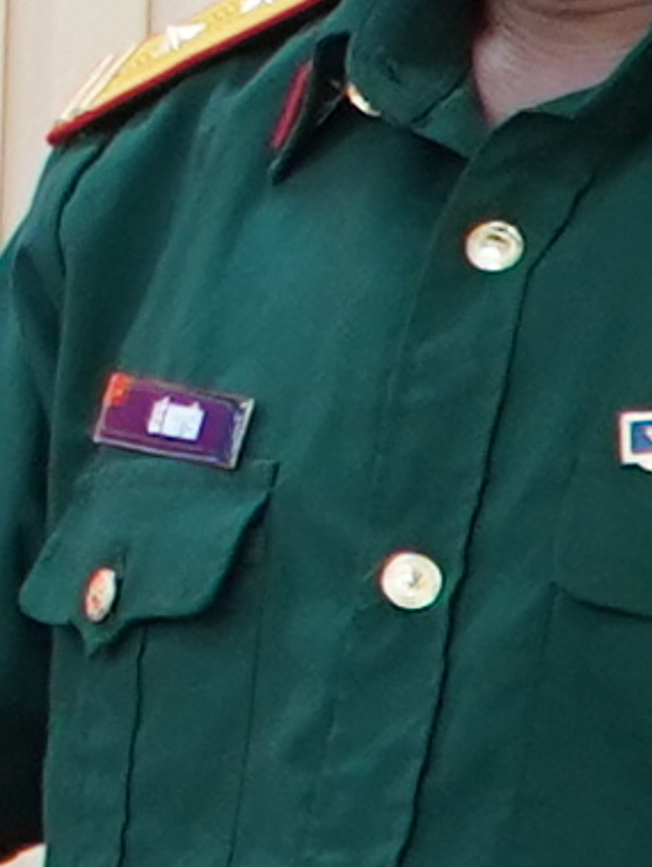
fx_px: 9001
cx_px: -2601
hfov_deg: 3.8
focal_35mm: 359
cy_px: -602
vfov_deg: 5.4
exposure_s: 1/40
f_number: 4
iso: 800
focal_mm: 24
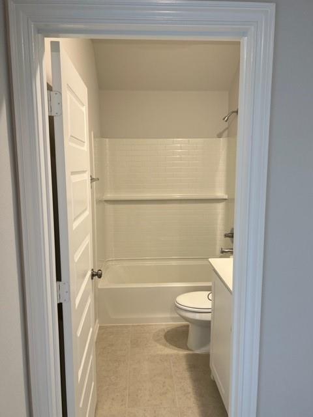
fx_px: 313
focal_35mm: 26
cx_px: 156
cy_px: 208
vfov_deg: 67.3
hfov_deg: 53.1
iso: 80
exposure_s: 1/60
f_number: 1.5
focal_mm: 5.7
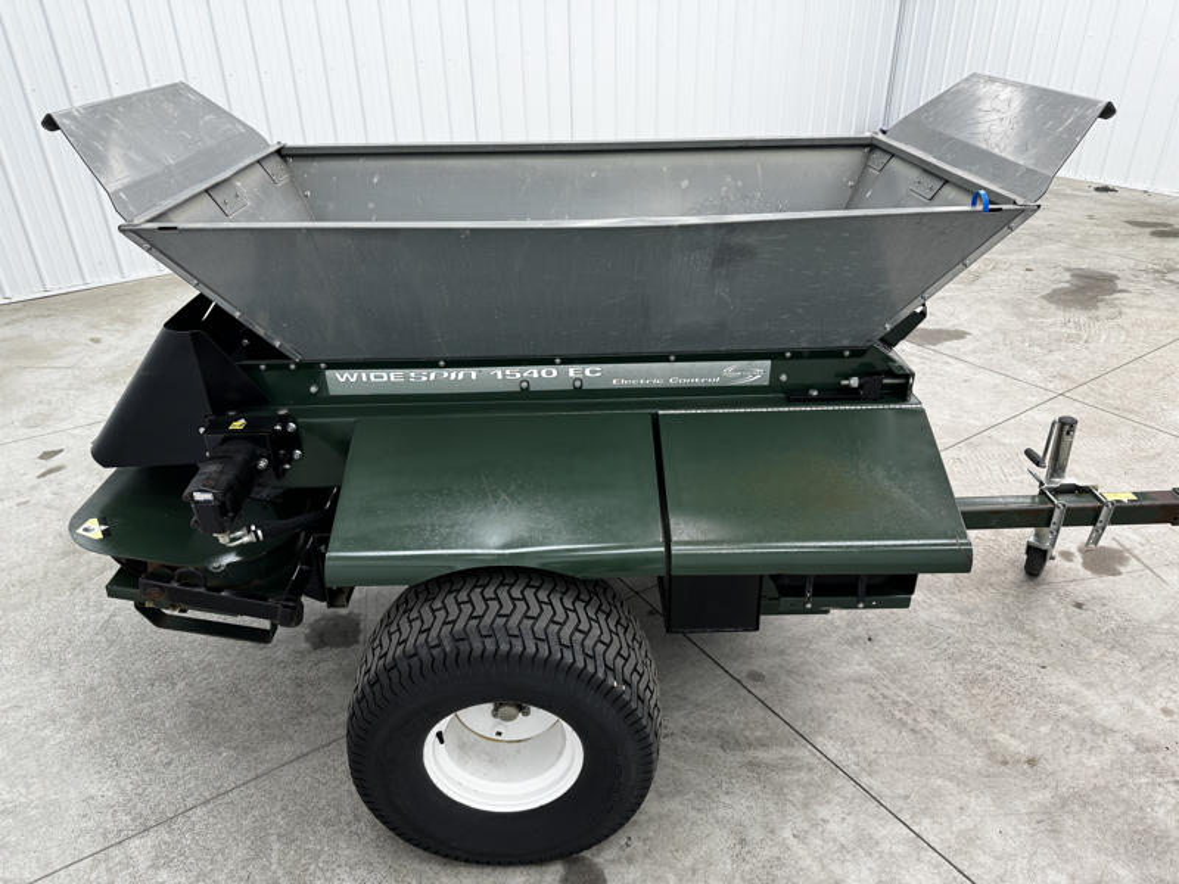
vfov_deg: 56.8
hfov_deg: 71.6
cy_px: 442
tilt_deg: -30.1
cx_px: 590
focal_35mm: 24
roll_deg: +0.5
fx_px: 817
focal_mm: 6.76
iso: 125
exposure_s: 1/120
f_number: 1.78
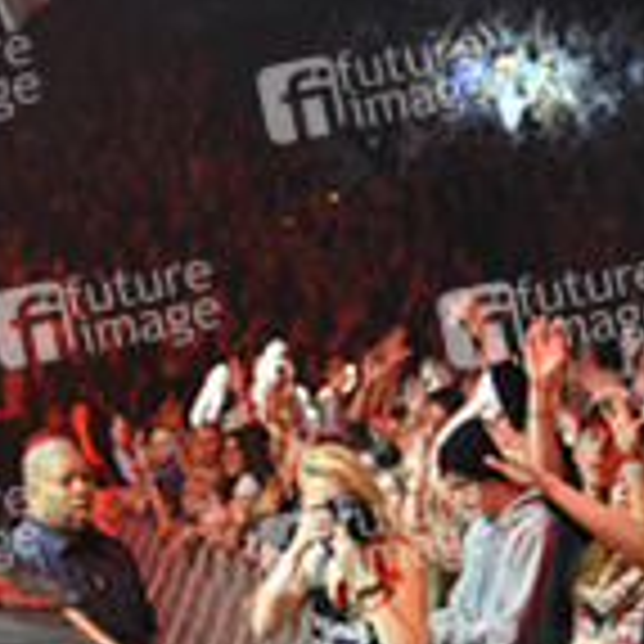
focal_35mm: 102
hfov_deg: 16.7
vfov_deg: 17.0
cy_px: 203
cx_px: -16
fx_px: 2147
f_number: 3.2
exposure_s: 1/100
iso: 800
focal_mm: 38
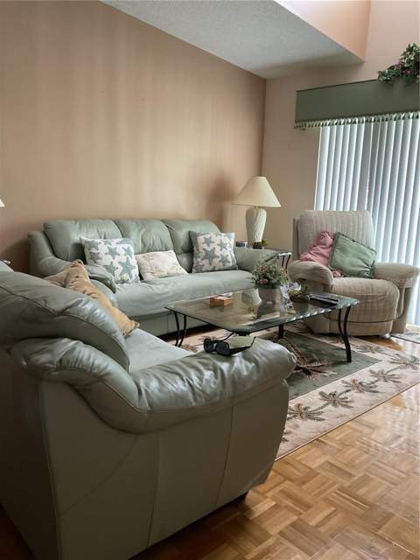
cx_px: 210
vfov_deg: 61.7
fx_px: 469
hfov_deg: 48.2
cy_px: 280
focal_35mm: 29
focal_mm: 3
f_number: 1.8
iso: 200
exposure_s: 1/40
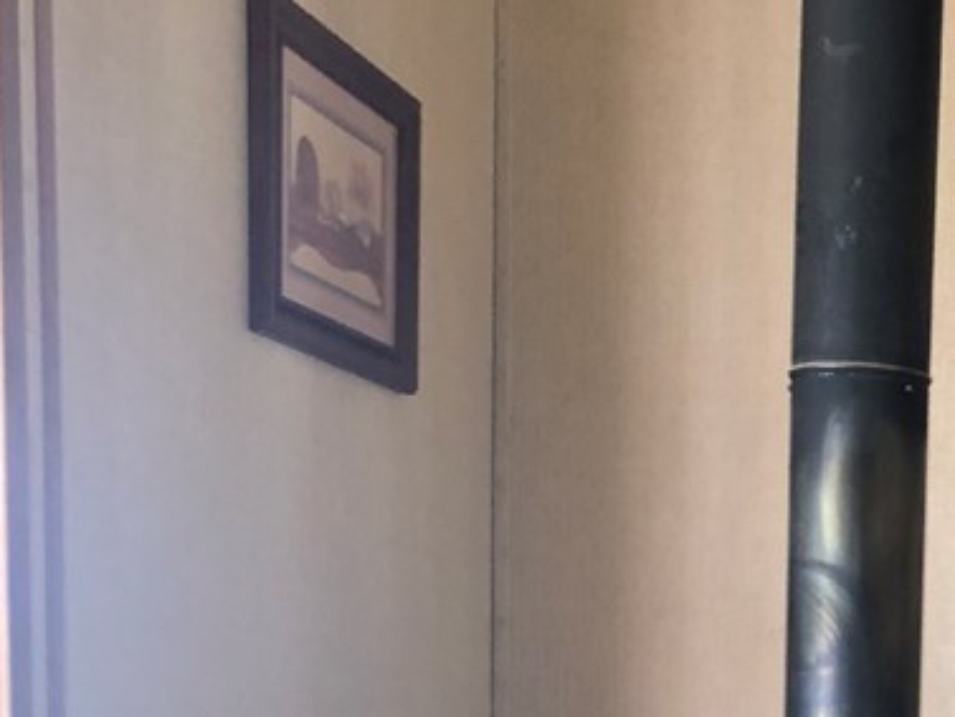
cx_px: 1016
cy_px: 930
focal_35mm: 76
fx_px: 2097
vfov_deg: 18.1
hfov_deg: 24.2
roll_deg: -1.4
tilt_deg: -7.6
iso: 64
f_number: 1.8
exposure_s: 1/15
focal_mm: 4
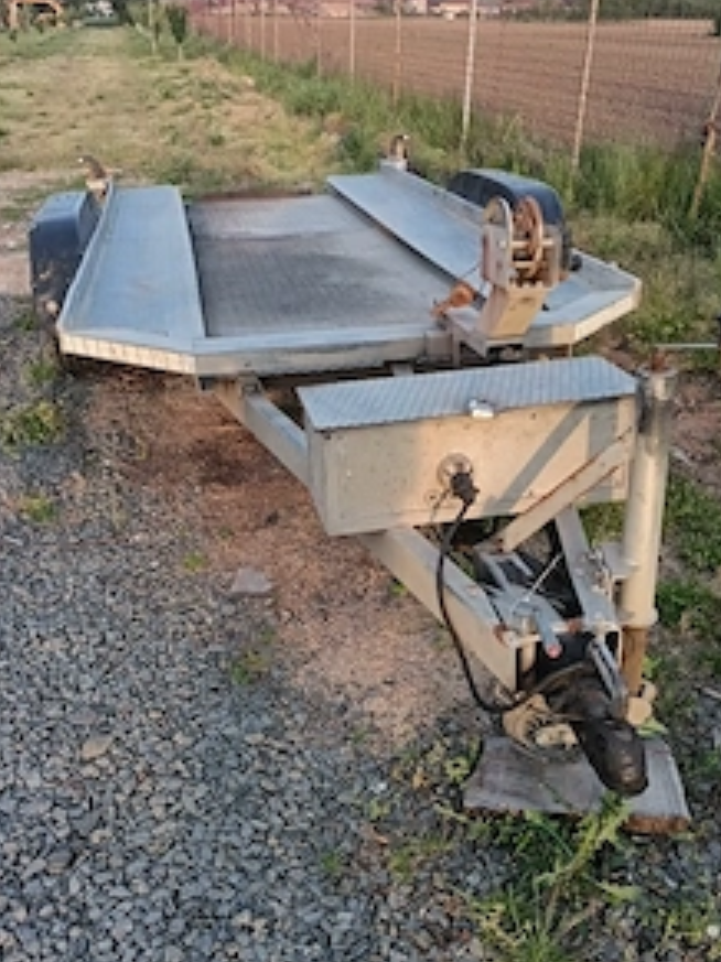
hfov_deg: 42.9
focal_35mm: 33
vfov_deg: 55.4
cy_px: 499
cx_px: 344
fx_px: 917
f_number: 1.75
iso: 263
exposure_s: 1/100
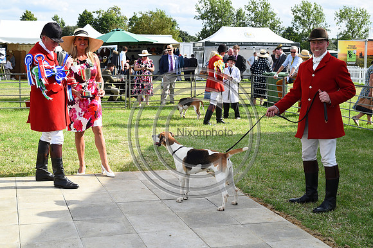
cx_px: 186
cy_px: 124
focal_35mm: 50
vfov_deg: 27.0
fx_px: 518
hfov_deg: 39.6
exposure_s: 1/1250
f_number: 10
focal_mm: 50
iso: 1100
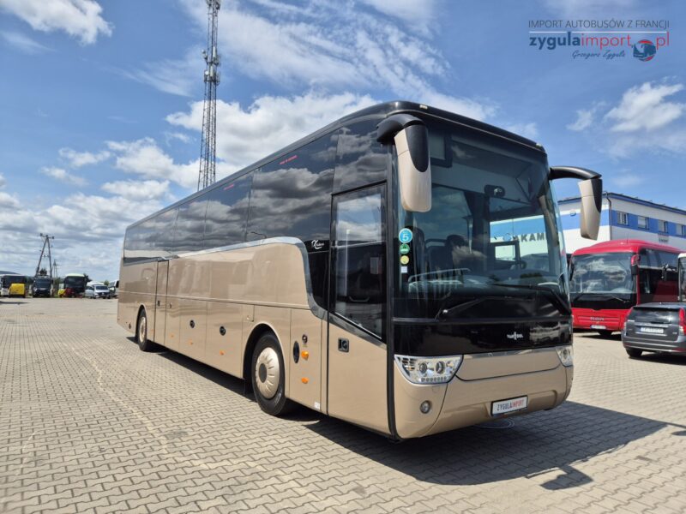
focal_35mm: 23
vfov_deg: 58.9
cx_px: 343
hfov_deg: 73.9
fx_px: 456
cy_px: 257
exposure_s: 1/2500
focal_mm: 5.4
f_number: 1.8
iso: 25
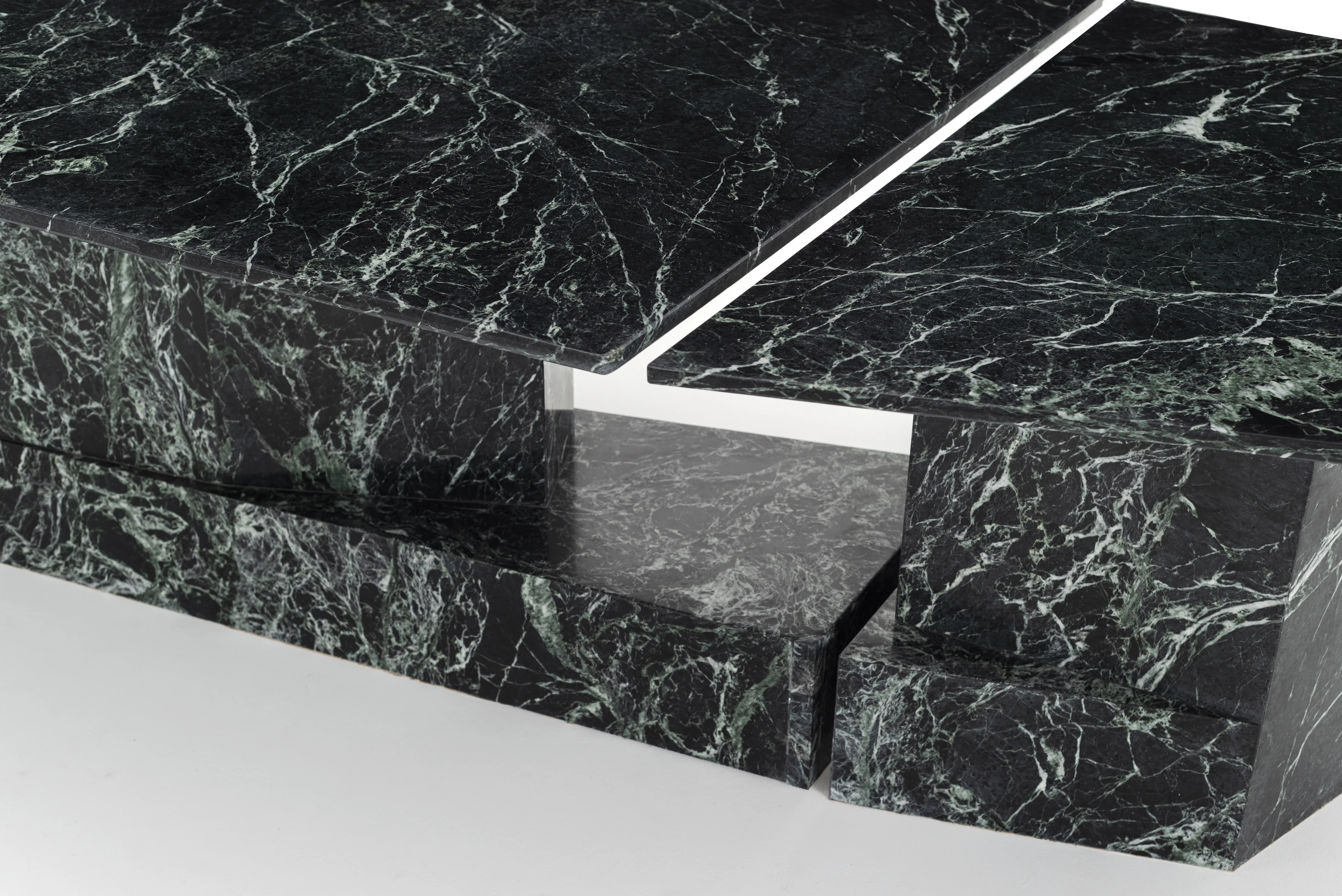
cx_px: 671
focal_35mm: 50
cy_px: 448
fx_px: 1864
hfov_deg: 39.6
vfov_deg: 27.0
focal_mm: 50
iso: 160
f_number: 7.1
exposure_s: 1/20
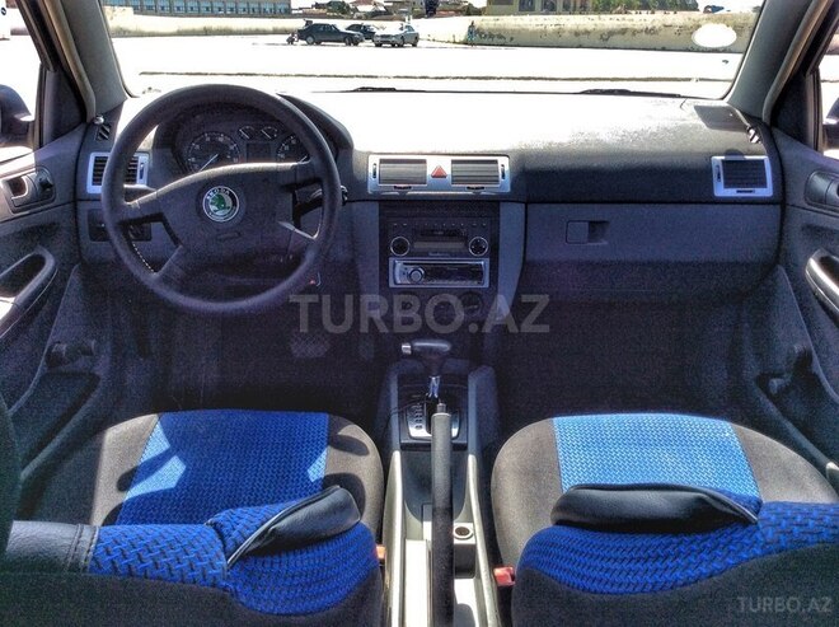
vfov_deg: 44.1
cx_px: 420
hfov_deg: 56.9
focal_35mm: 32
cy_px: 314
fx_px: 774
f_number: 2.4
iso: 32
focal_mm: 3.3
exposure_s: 1/367
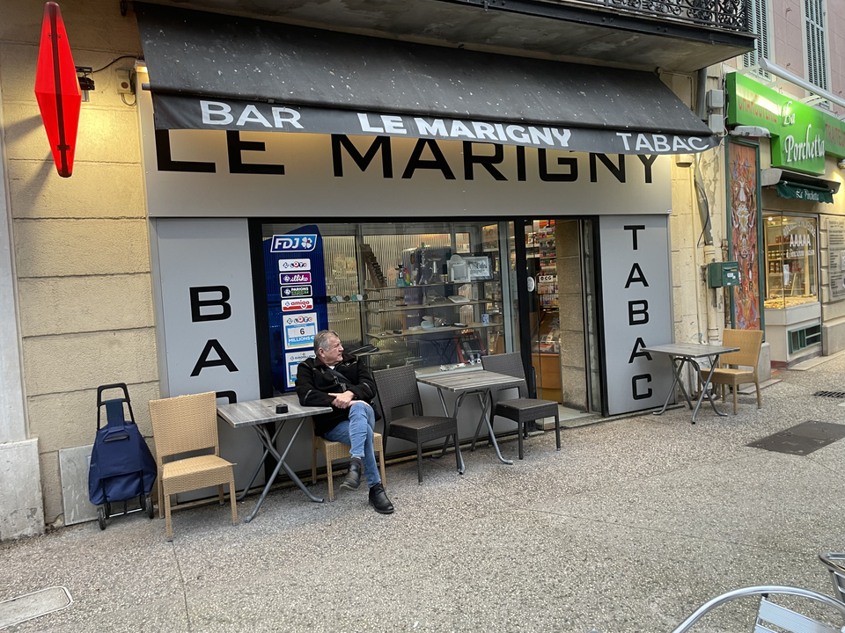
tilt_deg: -3.4
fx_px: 635
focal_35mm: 26
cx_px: 422
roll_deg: +3.8
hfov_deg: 67.3
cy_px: 316
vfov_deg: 53.1
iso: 80
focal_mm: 4.2
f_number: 1.6
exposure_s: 1/50
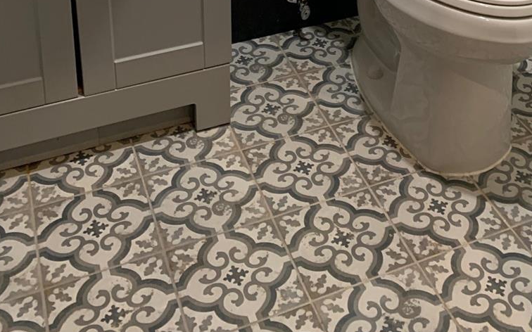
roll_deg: -2.5
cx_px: 388
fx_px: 812
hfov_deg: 35.6
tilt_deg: -16.4
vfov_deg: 20.0
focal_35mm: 56
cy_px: -167
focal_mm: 4.25
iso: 125
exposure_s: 1/60
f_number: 1.8
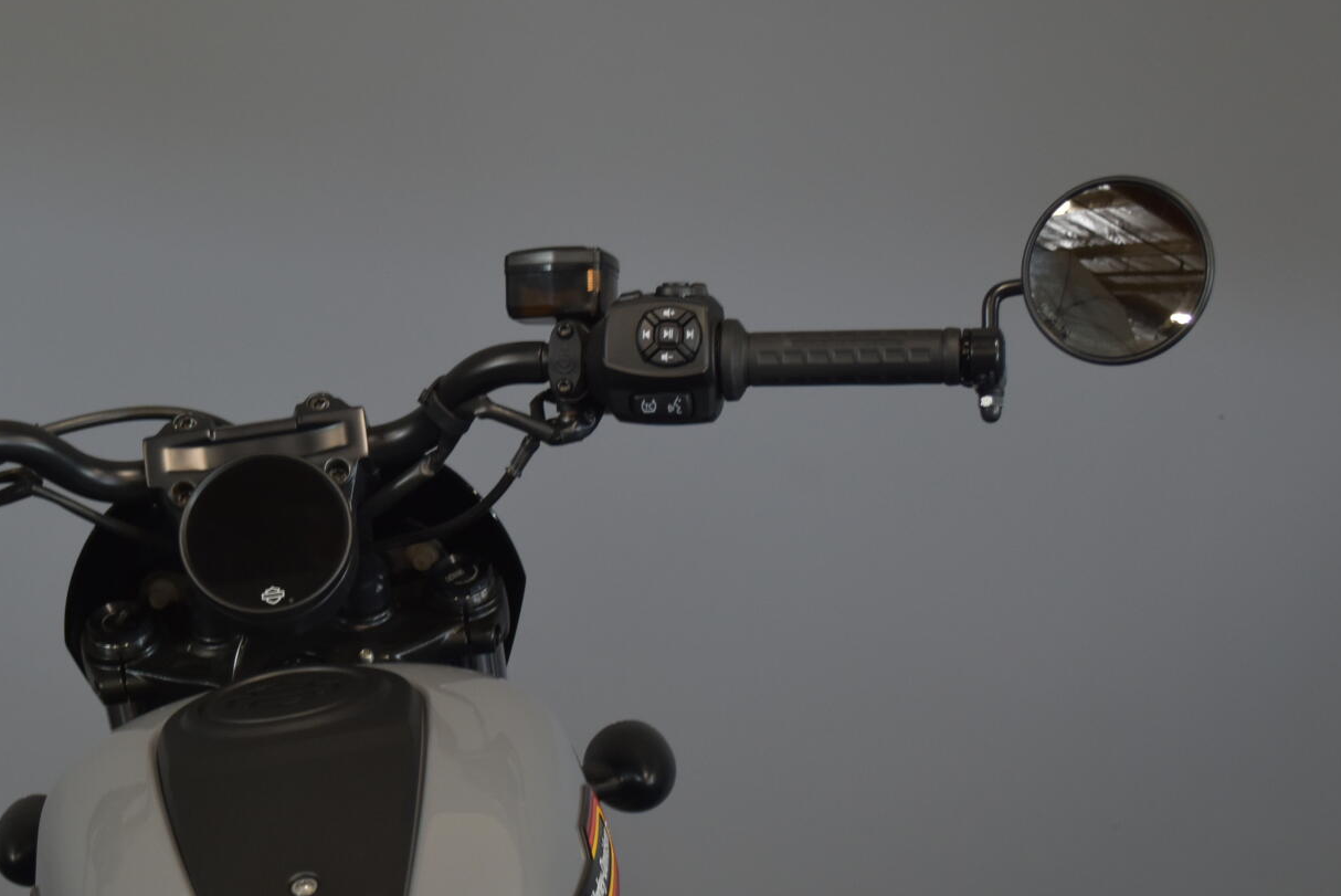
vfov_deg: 16.3
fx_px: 3131
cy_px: 512
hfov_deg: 23.9
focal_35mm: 84
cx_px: 304
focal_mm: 34
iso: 640
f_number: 5
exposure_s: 1/30
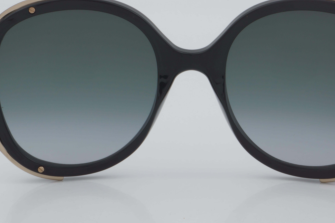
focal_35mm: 113
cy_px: 90
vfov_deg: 12.2
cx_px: 189
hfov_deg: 18.1
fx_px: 1049
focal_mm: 55
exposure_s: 1/4
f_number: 32
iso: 100
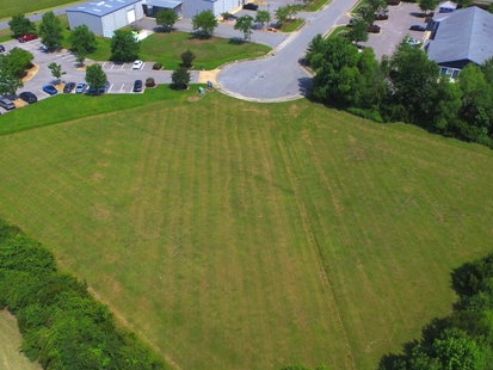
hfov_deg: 58.3
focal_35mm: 31
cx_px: 229
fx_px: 442
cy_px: 186
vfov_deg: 45.5
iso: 100
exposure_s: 1/3289
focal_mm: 3.61
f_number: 2.8
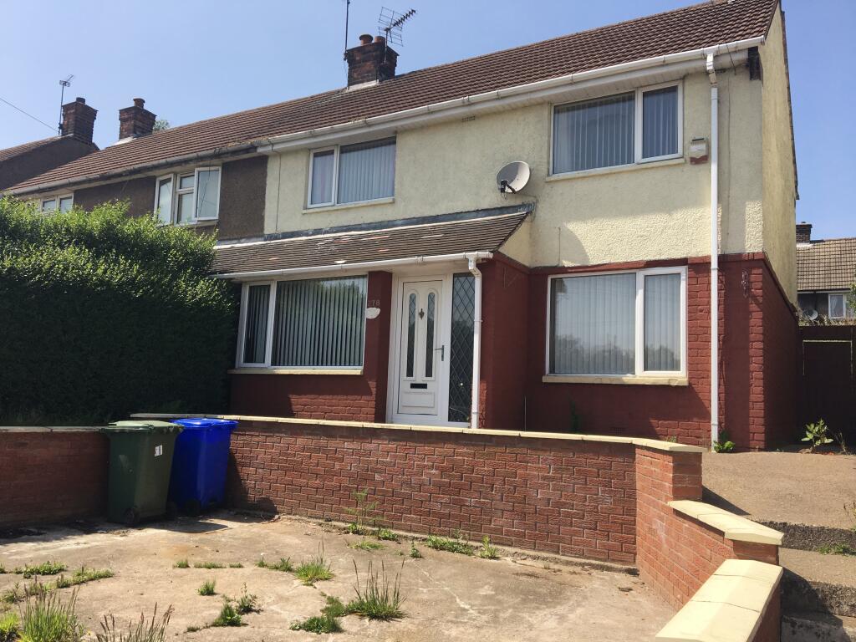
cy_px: 321
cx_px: 428
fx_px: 717
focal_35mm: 29
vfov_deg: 48.2
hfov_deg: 61.7
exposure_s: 1/1479
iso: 25
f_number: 2.2
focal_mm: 4.15
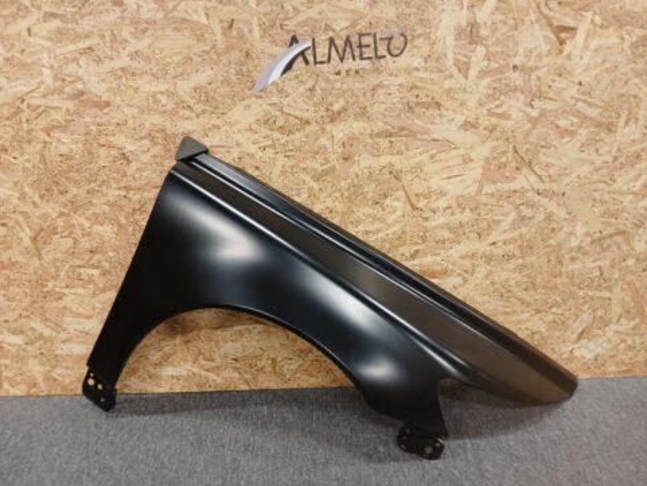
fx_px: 505
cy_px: 244
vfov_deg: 51.4
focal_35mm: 27
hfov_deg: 65.3
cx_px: 324
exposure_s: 1/25
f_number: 1.8
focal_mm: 3.98
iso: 250
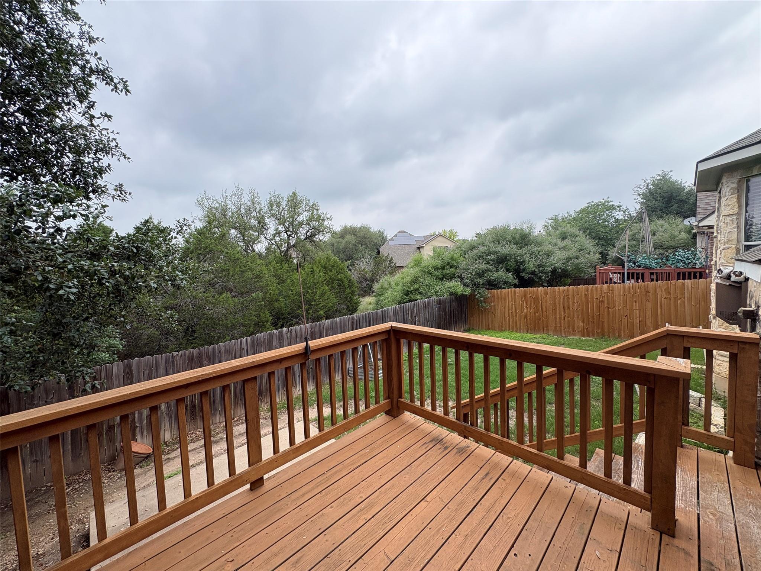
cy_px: 286
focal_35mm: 14
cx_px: 380
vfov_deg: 85.7
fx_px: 308
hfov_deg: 102.1
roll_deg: +3.6
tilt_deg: -4.6
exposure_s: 1/681
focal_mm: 2.22
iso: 50
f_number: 2.2
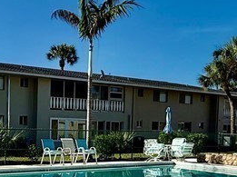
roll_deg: -1.8
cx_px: 34
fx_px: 376
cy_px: 150
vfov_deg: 25.9
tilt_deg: -4.0
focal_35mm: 55
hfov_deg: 33.5
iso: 50
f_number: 2.2
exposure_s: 1/3125
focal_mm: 2.22
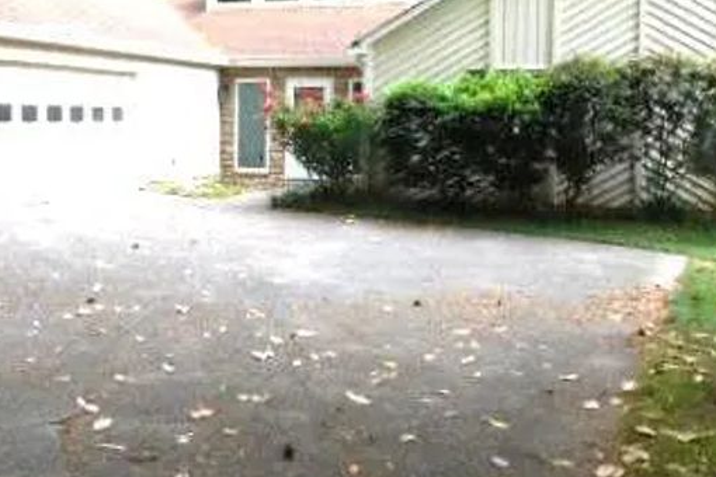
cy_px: 174
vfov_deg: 28.0
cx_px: 264
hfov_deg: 40.8
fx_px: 955
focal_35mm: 48
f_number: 3
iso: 125
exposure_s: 1/60
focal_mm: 4
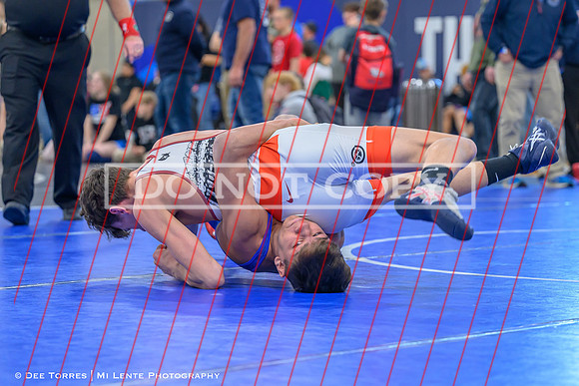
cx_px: 308
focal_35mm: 127
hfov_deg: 16.1
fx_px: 2049
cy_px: 210
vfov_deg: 10.8
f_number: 2.8
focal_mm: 84
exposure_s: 1/640
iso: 1800
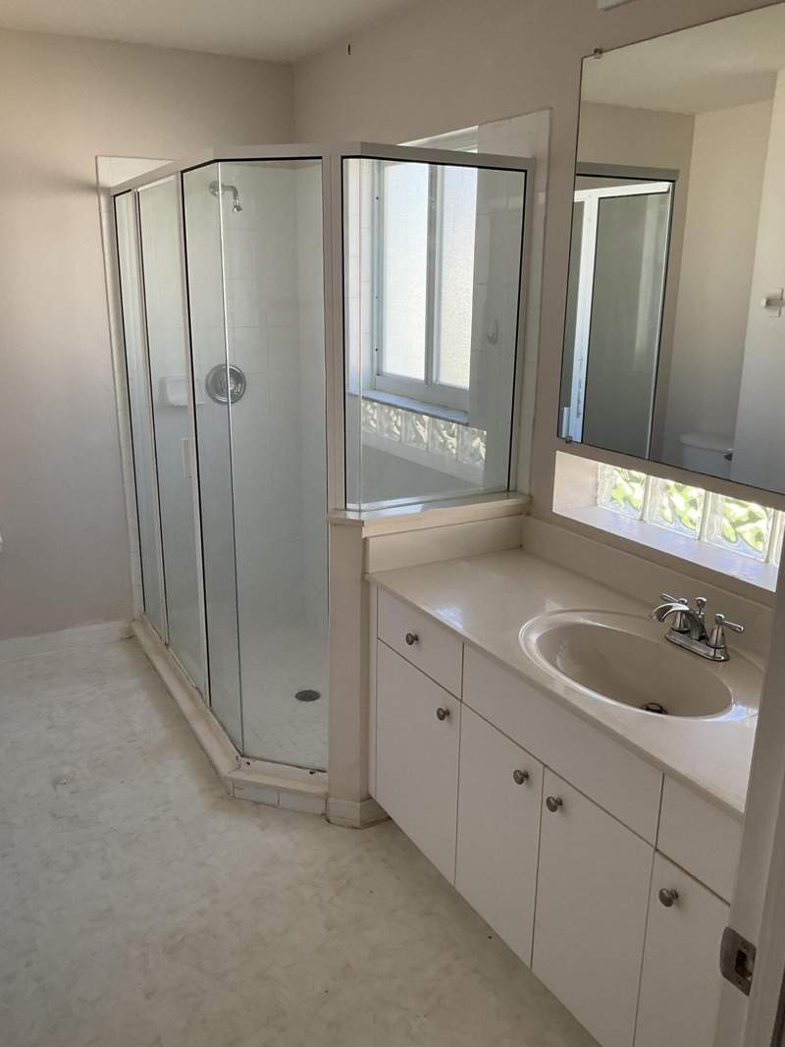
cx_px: 392
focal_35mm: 29
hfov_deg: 48.2
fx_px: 877
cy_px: 524
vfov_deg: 61.6
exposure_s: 1/128
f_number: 1.8
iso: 32
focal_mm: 3
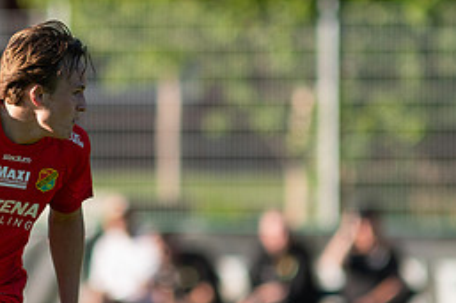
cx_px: 2
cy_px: 139
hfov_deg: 2.0
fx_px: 12861
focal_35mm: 1016
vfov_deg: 1.4
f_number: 3.2
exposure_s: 1/1600
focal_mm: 300
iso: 180
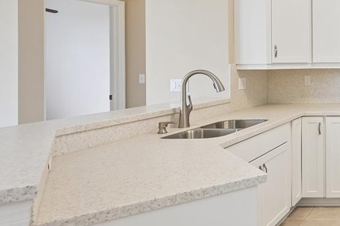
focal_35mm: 37
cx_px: 432
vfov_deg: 35.0
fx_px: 349
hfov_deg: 36.3
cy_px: 53
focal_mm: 14
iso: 400
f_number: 8
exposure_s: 1/125
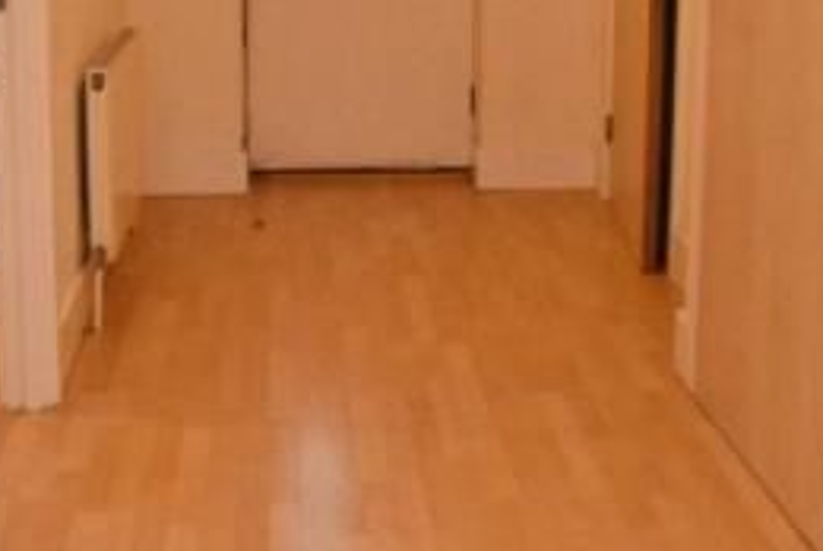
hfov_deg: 33.9
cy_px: 14
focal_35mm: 59
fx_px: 1350
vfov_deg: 22.3
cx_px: 361
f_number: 4
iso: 1000
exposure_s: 1/125
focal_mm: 10
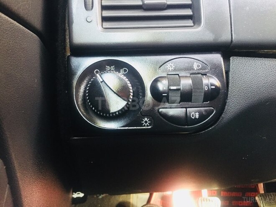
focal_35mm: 29
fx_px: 231
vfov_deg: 48.2
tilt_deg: -18.5
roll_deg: -2.0
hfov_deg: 61.7
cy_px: 104
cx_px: 138
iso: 200
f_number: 2.2
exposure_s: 1/33
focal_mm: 4.15
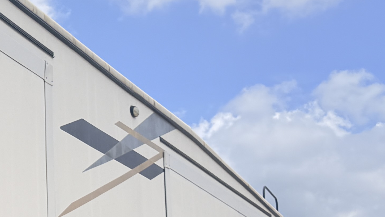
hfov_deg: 18.2
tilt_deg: +9.0
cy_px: 211
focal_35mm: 103
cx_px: -212
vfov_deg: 11.7
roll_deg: +0.1
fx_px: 1052
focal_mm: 6.76
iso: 100
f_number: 1.78
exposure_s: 1/4975
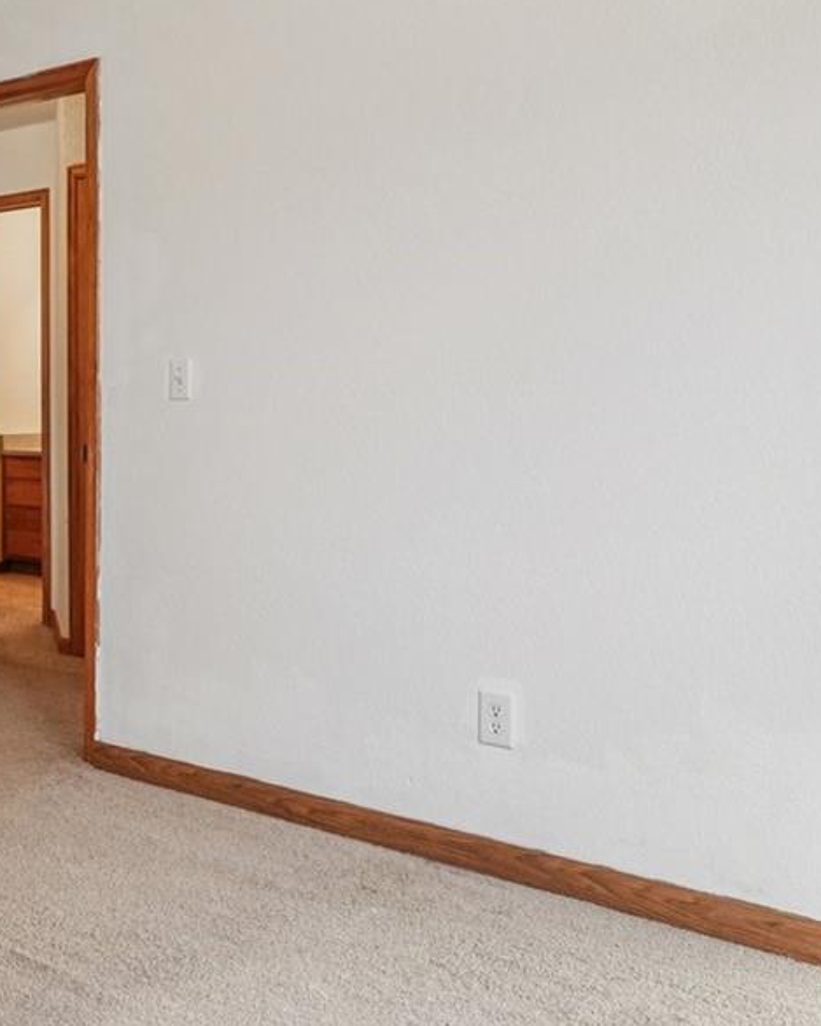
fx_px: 1284
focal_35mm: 42
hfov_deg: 30.6
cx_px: -137
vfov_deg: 43.3
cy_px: 392
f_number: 8
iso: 200
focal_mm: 11
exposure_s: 1/30
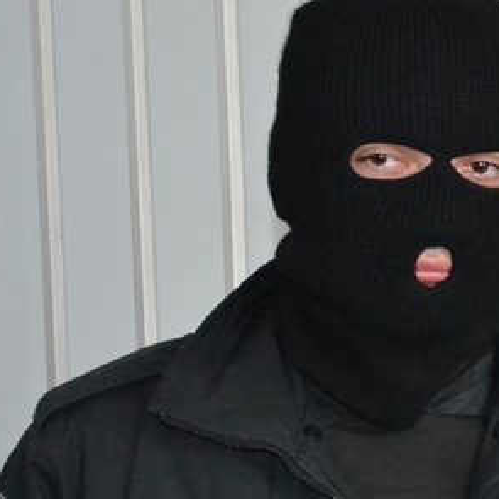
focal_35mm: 152
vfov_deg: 11.5
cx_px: 496
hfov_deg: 11.4
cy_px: 319
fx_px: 2478
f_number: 5.6
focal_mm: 55
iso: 3200
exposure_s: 1/60
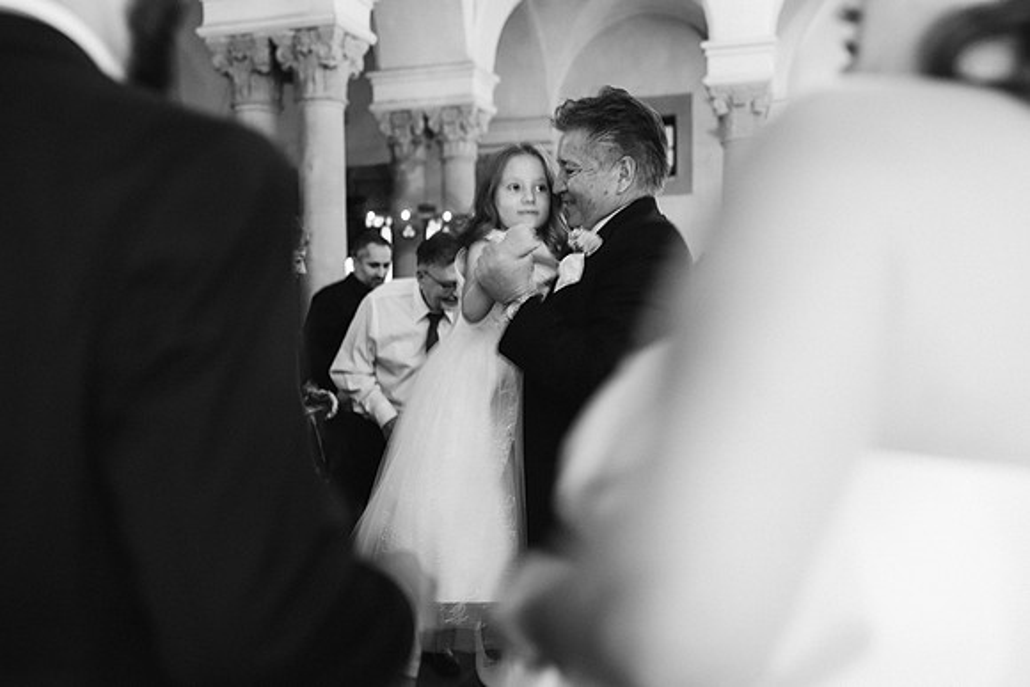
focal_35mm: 35
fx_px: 1002
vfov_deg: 37.9
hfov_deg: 54.4
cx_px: 515
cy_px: 344
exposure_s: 1/15
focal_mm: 35
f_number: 2.5
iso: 1600
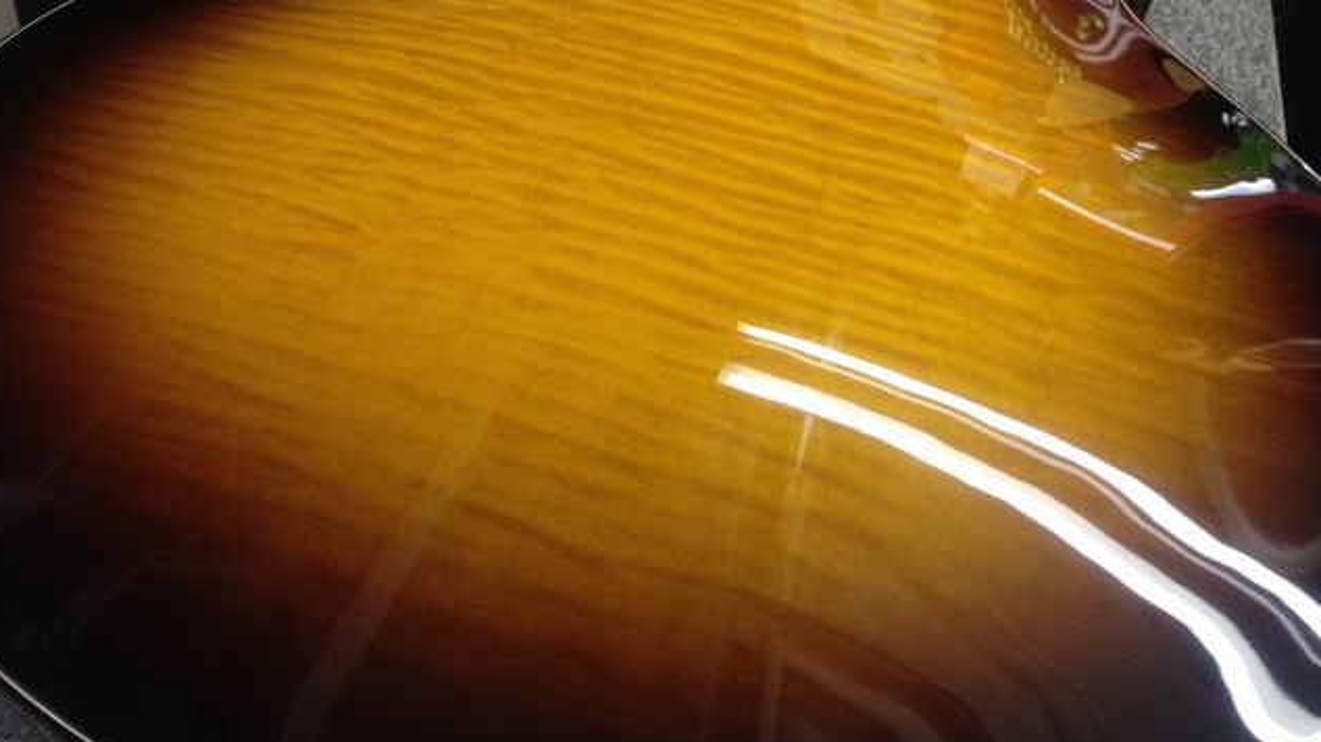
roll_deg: -5.2
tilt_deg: -38.0
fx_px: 1295
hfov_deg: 54.0
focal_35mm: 37
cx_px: 667
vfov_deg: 31.7
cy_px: 259
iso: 50
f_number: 2.4
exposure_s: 1/30
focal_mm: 4.12
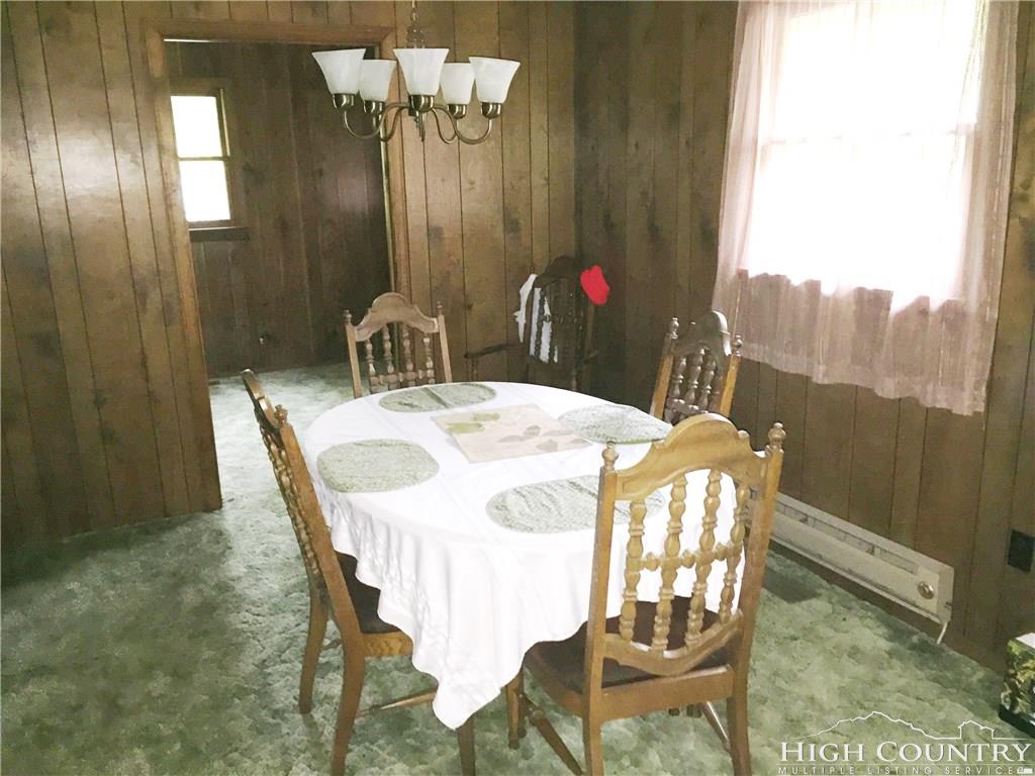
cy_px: 388
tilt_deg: -15.8
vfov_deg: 48.2
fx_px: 867
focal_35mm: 29
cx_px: 518
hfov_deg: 61.7
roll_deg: +1.0
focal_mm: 4.15
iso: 200
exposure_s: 1/16
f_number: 2.2
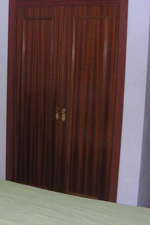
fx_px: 375
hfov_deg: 22.4
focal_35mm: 60
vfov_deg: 33.4
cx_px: 35
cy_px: 102
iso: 106
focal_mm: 5.6
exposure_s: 1/60
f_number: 2.7
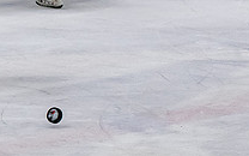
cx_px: -119
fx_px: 3698
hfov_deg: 3.8
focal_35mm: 545
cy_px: -37
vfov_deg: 2.4
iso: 1000
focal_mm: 86
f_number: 3.5
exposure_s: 1/800
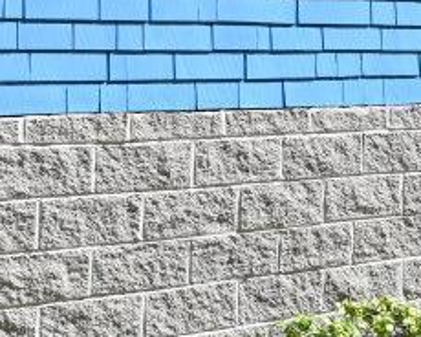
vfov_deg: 14.9
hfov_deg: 16.8
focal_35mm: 101
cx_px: 672
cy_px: -24
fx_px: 1259
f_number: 6.3
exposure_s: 1/320
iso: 100
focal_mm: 16.5
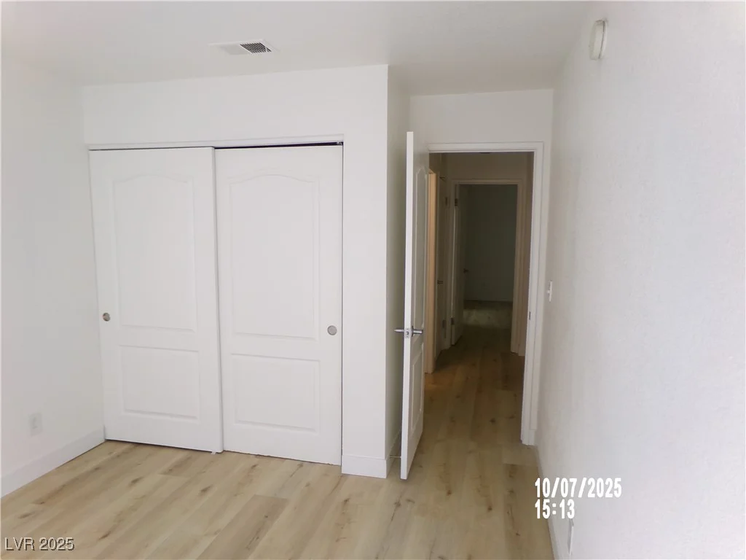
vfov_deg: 56.8
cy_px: 280
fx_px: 517
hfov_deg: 71.6
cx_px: 373
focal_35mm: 24
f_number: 3.7
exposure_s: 1/34
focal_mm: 4.3
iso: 178
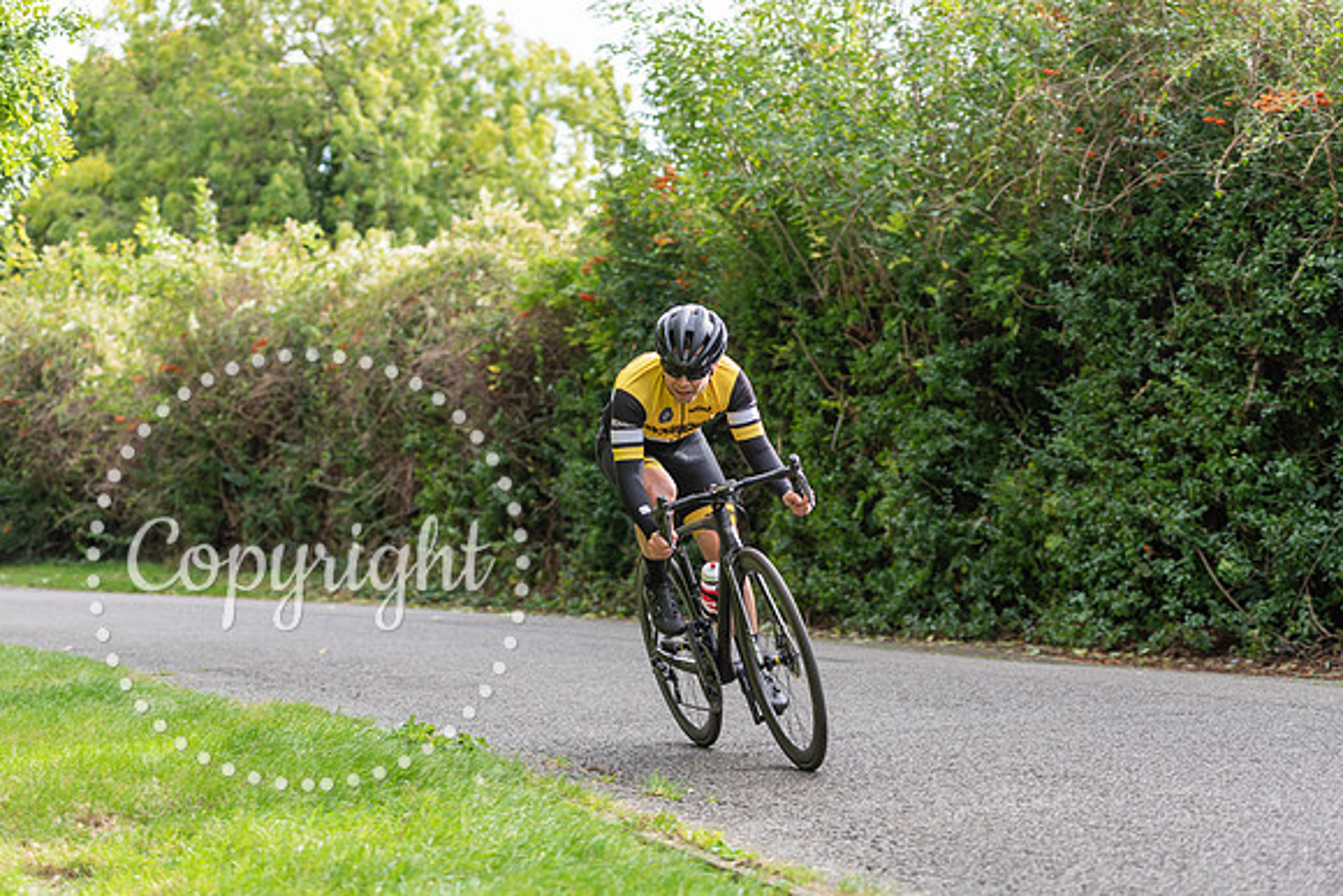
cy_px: 448
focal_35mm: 75
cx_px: 672
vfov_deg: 18.2
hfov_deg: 27.0
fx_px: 2798
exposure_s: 1/400
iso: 160
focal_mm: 75
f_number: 3.2
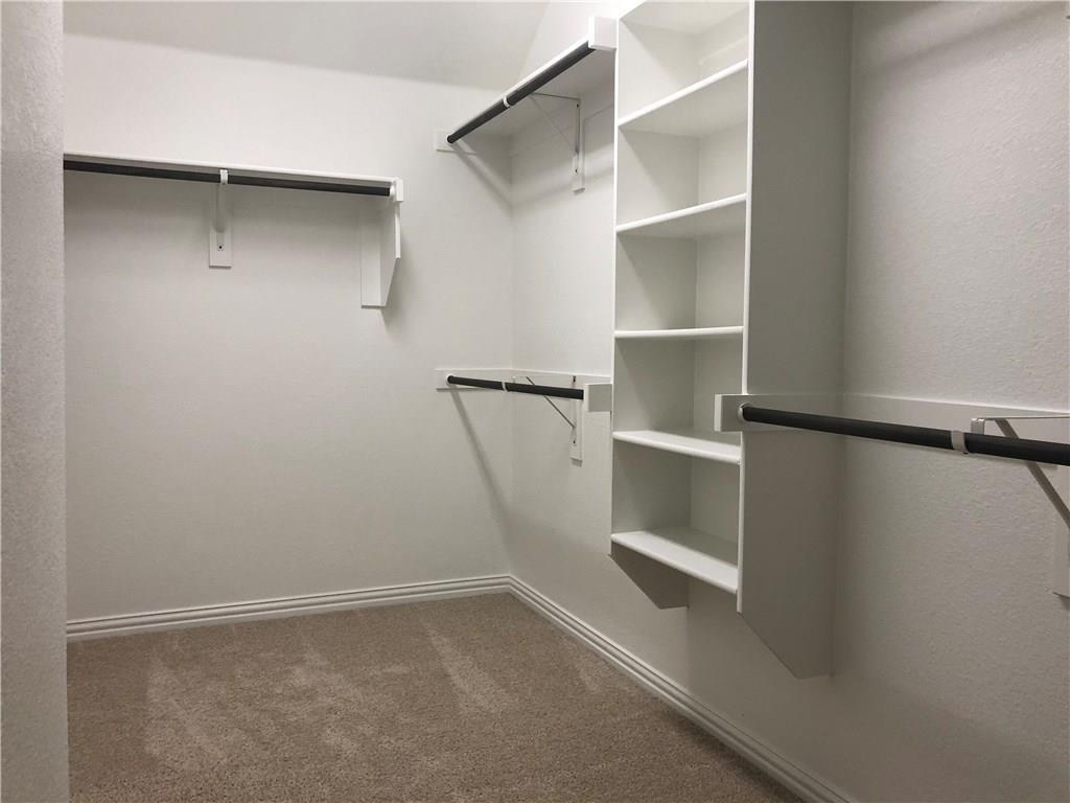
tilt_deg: -3.5
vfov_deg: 49.7
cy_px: 402
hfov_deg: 63.4
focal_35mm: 28
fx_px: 865
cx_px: 535
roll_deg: +0.1
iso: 32
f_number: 1.8
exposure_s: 1/30
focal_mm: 4
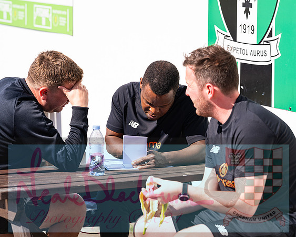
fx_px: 1456
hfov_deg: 11.6
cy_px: 109
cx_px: 147
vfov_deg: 9.3
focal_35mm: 166
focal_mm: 135
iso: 50
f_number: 4
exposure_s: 1/640
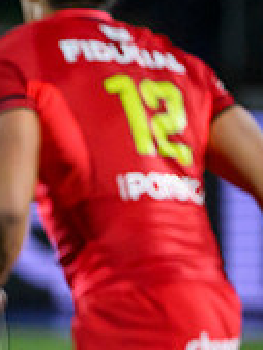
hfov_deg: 0.9
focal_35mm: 1726
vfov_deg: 1.1
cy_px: 425
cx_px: -202
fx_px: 17463
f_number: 3.2
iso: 4000
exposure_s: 1/1600
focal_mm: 400
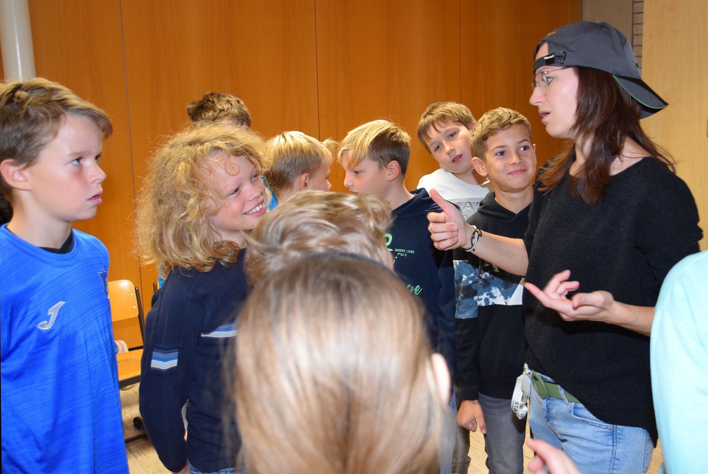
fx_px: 649
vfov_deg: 40.0
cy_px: 237
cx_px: 354
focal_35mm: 33
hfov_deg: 57.2
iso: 800
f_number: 5
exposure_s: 1/100
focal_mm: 22
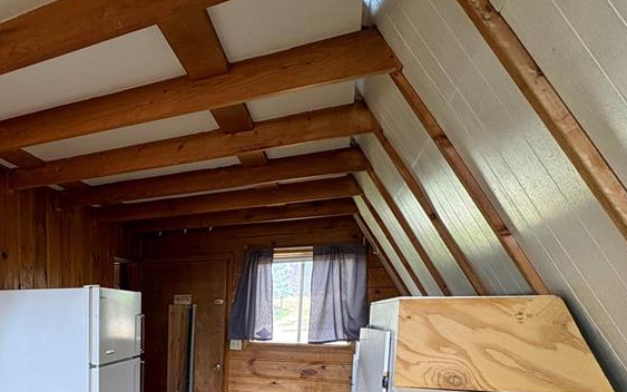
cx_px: 81
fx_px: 461
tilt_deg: -7.7
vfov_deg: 41.5
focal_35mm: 27
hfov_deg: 59.8
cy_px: 369
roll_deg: +0.1
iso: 125
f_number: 2.2
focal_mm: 2.22
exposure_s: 1/60
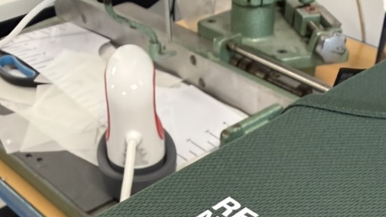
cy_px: 335
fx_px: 542
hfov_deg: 39.1
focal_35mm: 53
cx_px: 207
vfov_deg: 19.4
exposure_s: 1/75
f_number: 2.2
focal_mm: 2.22
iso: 320
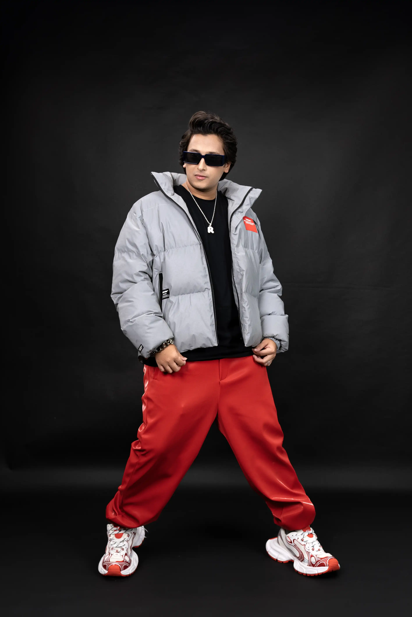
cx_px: 206
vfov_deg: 55.8
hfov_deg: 38.9
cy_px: 308
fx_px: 583
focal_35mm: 34
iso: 500
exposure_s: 1/100
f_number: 5
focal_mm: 34
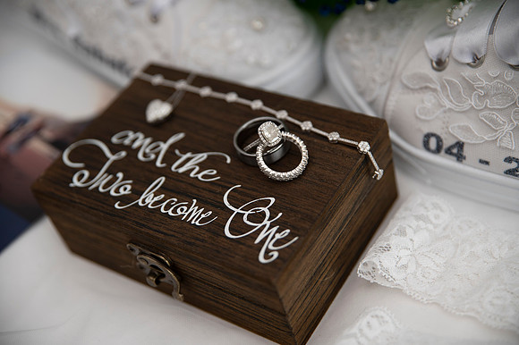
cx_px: 260
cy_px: 172
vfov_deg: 19.4
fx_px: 1009
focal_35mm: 70
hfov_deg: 28.9
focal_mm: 70
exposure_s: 1/640
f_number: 2.8
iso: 400
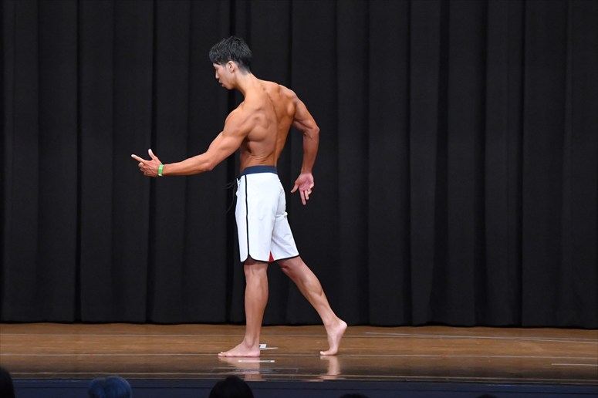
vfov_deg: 6.8
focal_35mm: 202
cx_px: 299
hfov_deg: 10.2
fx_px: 3354
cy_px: 199
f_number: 5.6
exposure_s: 1/400
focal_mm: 135
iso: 8000
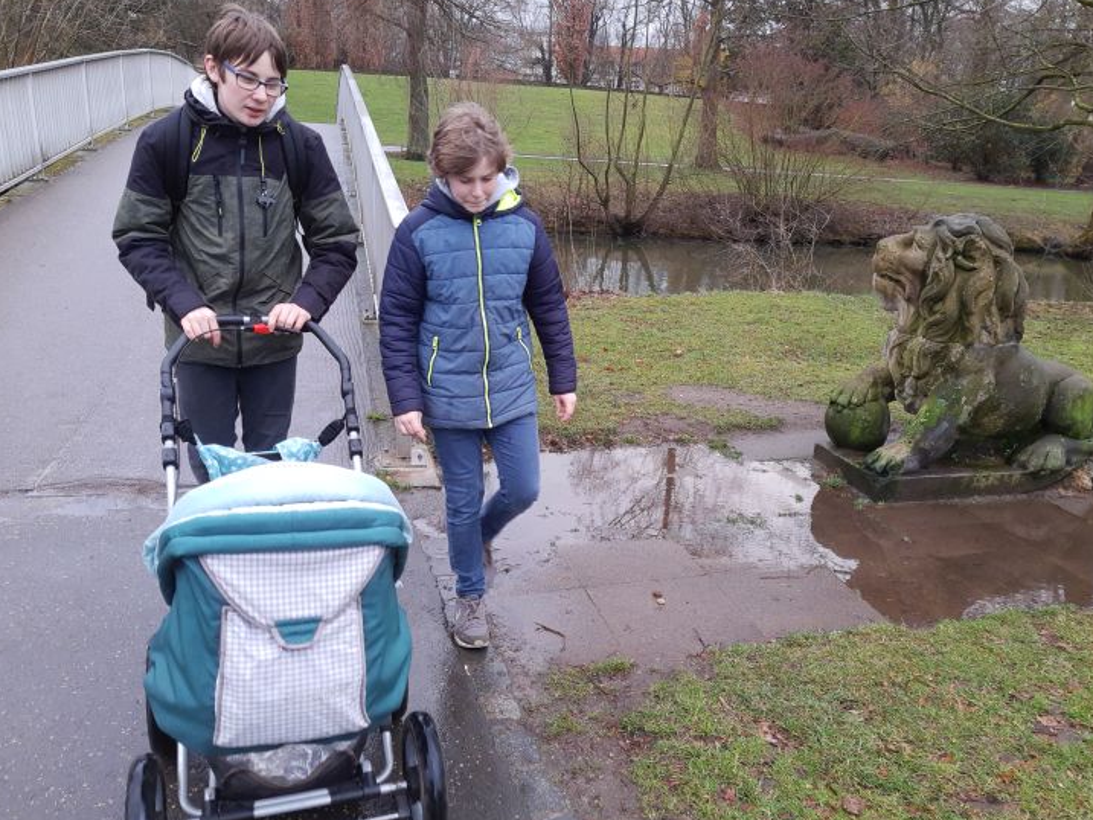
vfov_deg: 48.2
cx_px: 595
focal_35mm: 29
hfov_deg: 61.5
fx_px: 916
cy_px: 437
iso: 56
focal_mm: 4.75
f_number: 1.7
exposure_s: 1/100
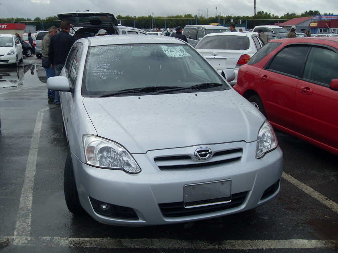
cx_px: 169
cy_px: 126
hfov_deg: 50.1
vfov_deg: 38.7
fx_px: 361
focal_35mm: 37
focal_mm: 6.3
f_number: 7
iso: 80
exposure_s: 1/250
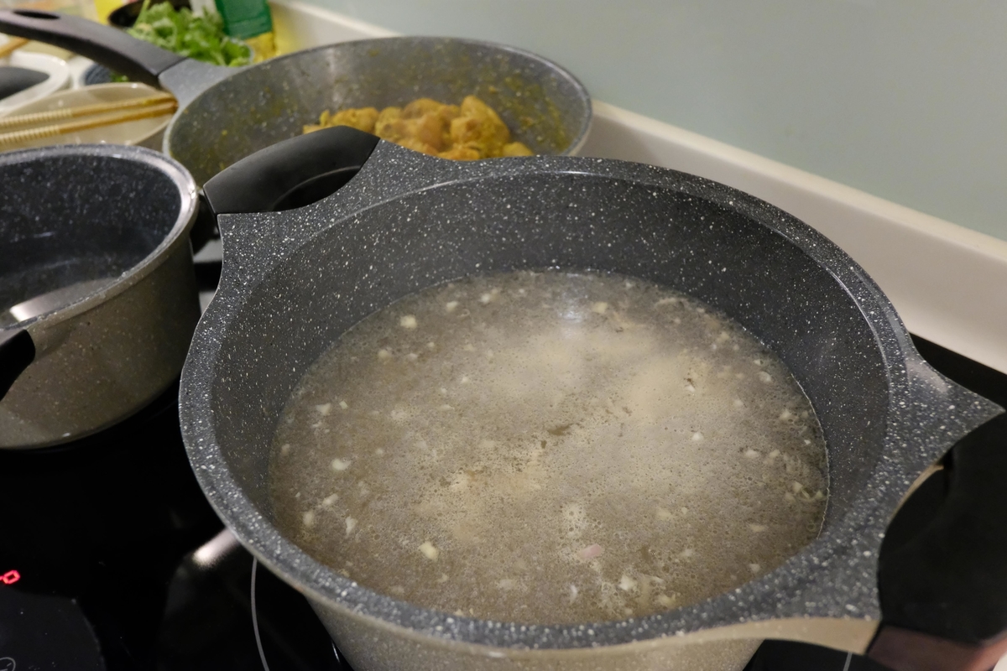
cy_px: 336
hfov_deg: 67.4
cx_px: 504
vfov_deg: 47.9
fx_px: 755
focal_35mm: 27
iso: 8000
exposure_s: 1/80
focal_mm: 18
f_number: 5.6
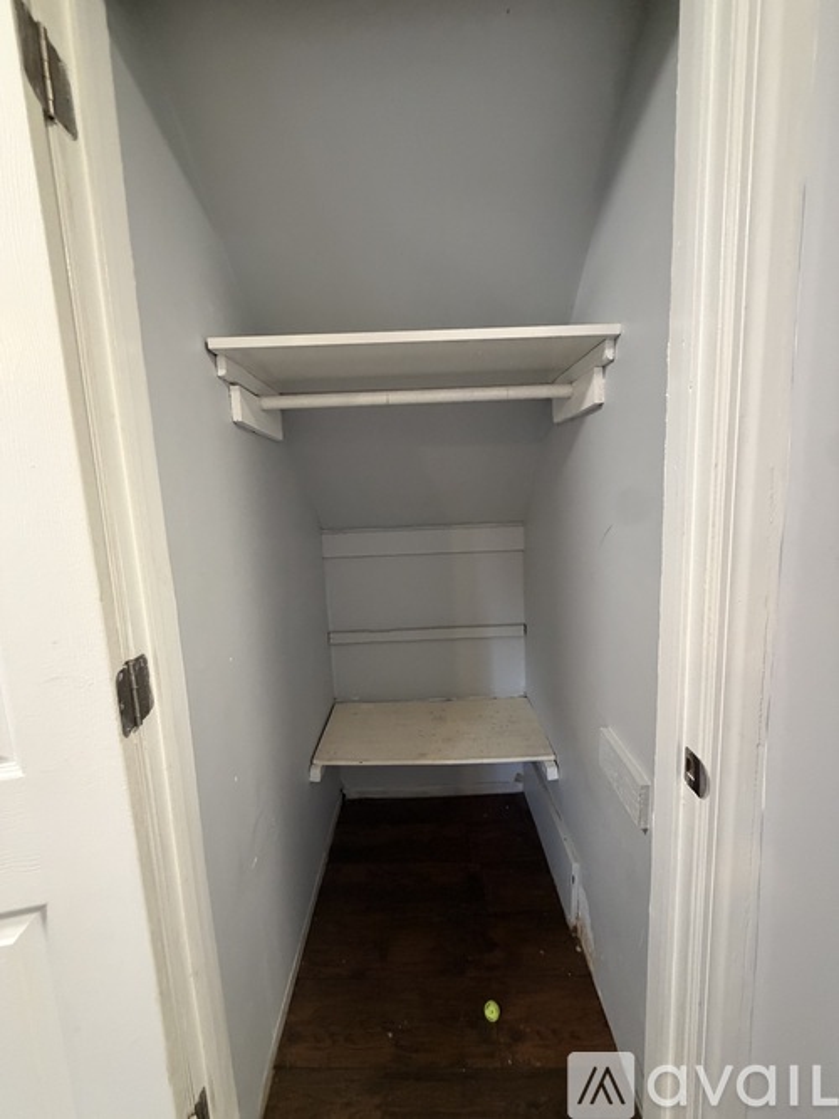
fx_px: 453
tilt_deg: -7.5
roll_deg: +5.1
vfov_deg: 102.1
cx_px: 420
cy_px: 560
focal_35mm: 14
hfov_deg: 85.7
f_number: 2.2
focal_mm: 2.22
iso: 400
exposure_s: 1/60
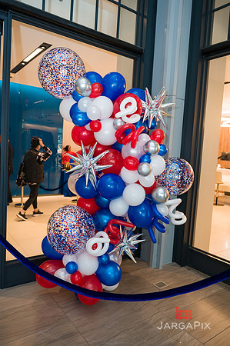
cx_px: 115
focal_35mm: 27
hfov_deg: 47.8
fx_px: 259
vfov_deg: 67.4
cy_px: 173
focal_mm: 27
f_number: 4
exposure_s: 1/200
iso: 400
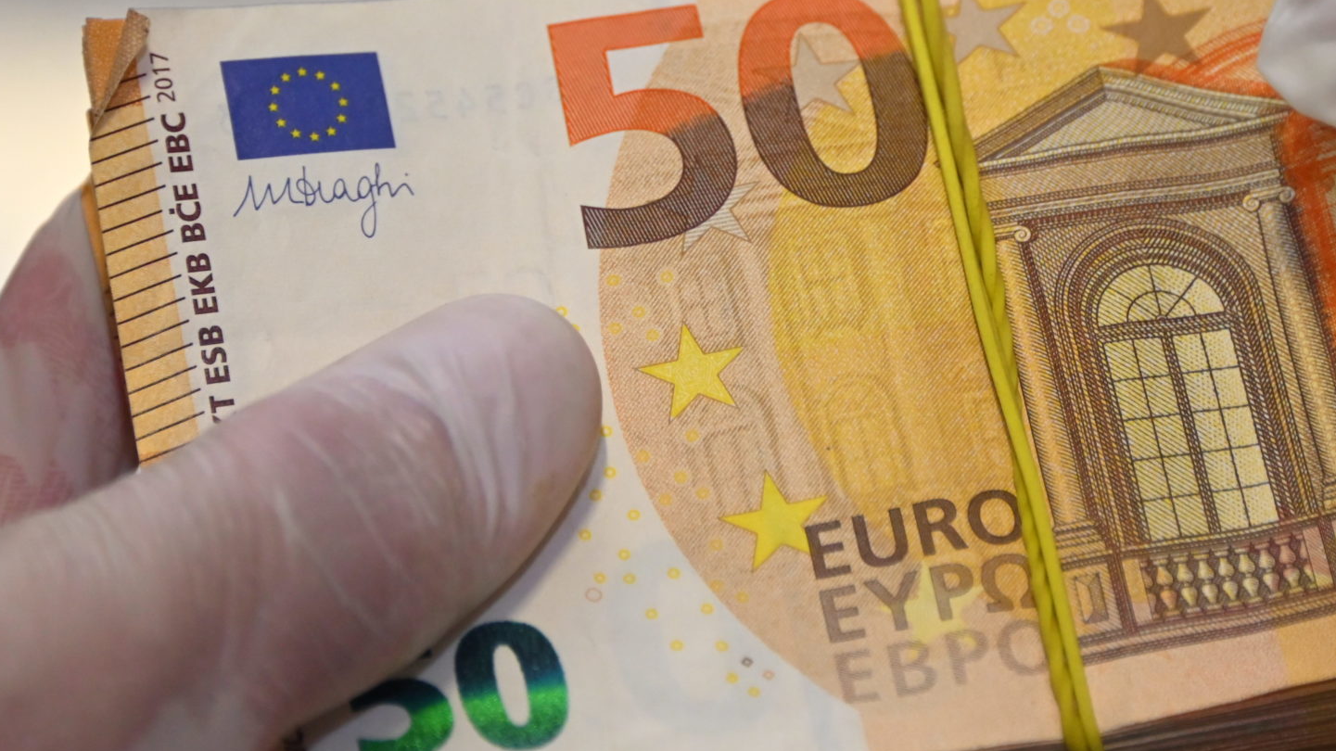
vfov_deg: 2.2
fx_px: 19764
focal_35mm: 558
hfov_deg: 3.9
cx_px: 794
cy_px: 343
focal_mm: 300
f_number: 5.6
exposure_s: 1/200
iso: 2500
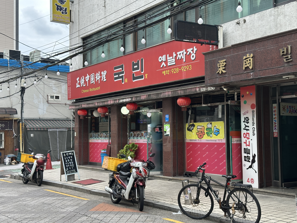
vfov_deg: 30.3
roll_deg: -2.0
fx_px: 412
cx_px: 148
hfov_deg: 39.7
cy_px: 112
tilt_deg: +3.0
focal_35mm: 48
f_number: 1.78
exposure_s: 1/823
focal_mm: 6.86
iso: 64
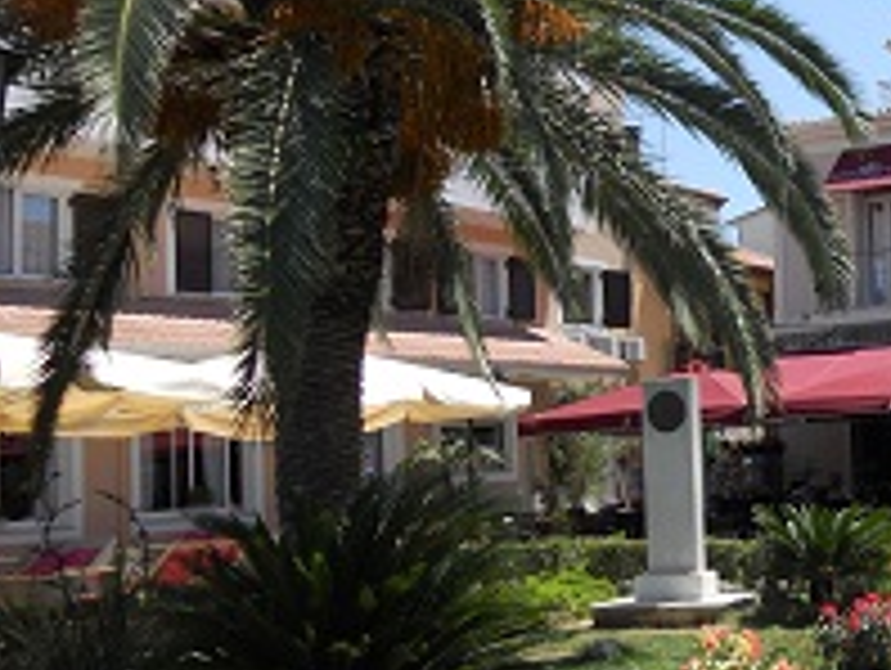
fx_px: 1495
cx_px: 952
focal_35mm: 58
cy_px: 331
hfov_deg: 30.2
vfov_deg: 25.3
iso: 80
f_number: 3.2
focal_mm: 4.9
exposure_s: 1/800
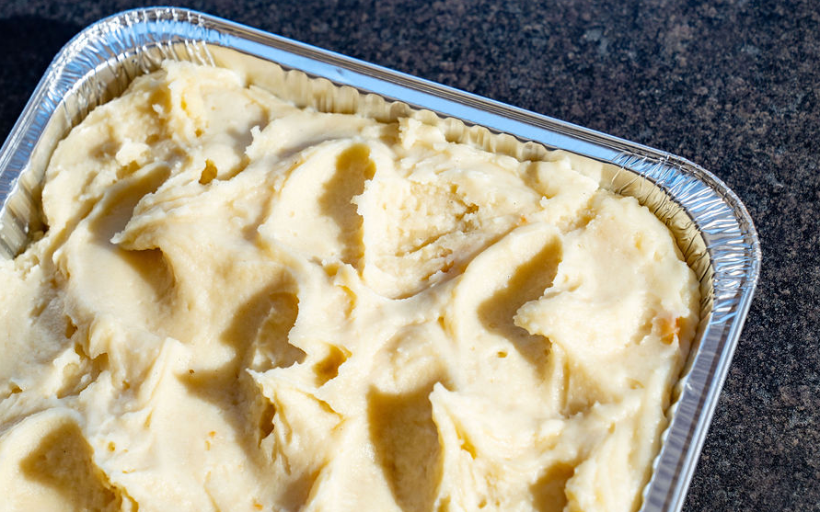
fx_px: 1833
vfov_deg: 15.9
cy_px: 264
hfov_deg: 25.2
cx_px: 365
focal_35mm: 82
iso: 250
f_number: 5.6
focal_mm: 70
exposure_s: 1/250
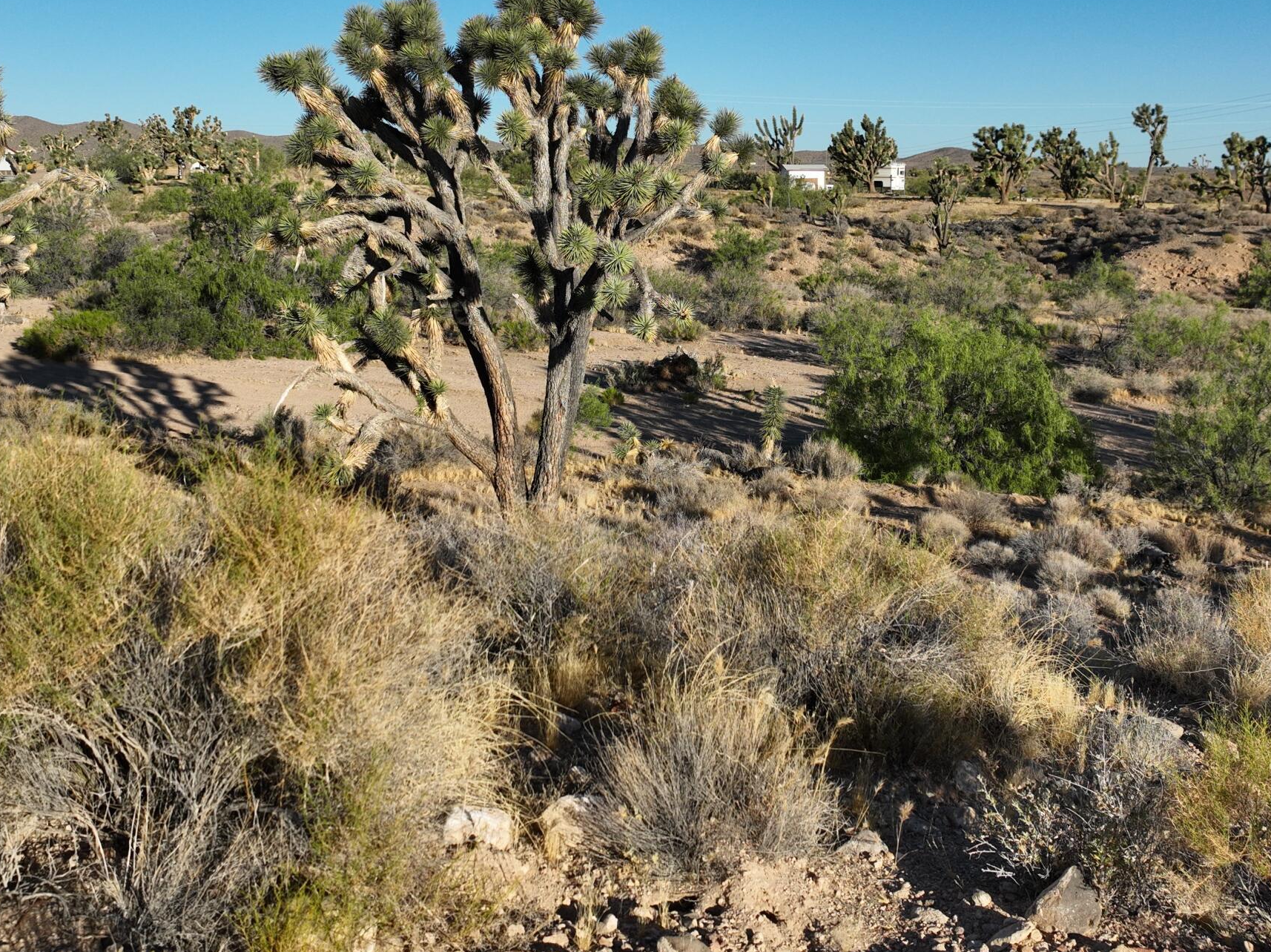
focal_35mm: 42
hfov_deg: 44.8
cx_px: 630
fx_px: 1541
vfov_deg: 34.0
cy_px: 324
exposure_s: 1/2000
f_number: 2.8
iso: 100
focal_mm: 12.29
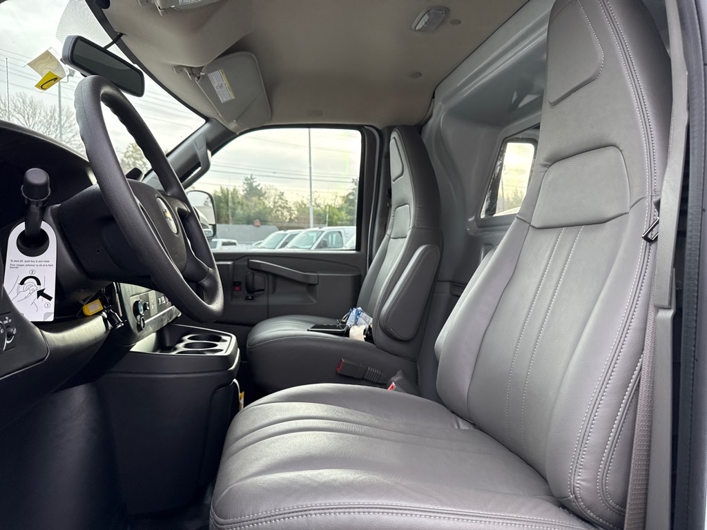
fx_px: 490
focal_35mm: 24
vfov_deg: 56.8
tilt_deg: -0.6
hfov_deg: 71.6
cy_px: 265
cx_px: 354
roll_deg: -2.4
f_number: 1.78
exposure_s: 1/341
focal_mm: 6.76
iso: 80
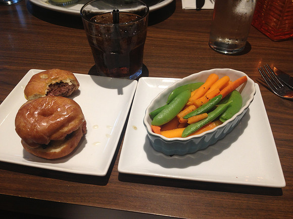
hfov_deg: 52.6
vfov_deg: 40.7
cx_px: 146
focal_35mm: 35
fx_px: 296
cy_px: 110
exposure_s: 1/20
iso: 64
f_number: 2.4
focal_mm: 4.28
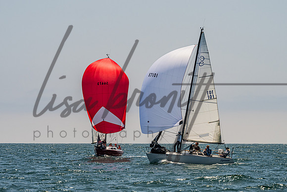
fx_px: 1693
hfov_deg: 9.7
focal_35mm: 212
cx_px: 143
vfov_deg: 6.5
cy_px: 88
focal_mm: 155
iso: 500
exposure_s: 1/3200
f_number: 8
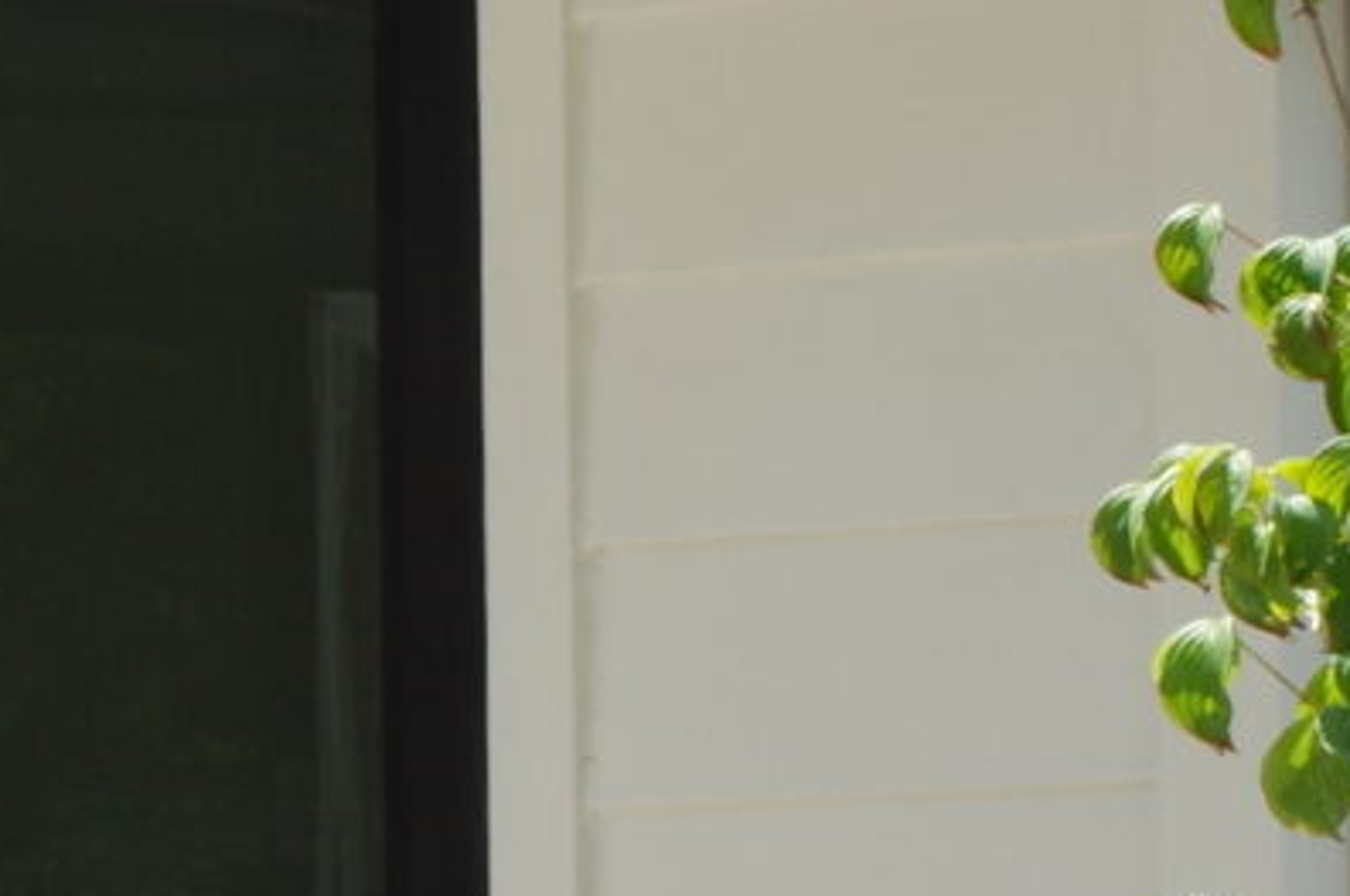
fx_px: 12584
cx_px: -2533
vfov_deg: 4.0
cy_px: 2157
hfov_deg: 5.8
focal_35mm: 336
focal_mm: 35
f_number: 11
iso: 400
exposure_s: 1/160
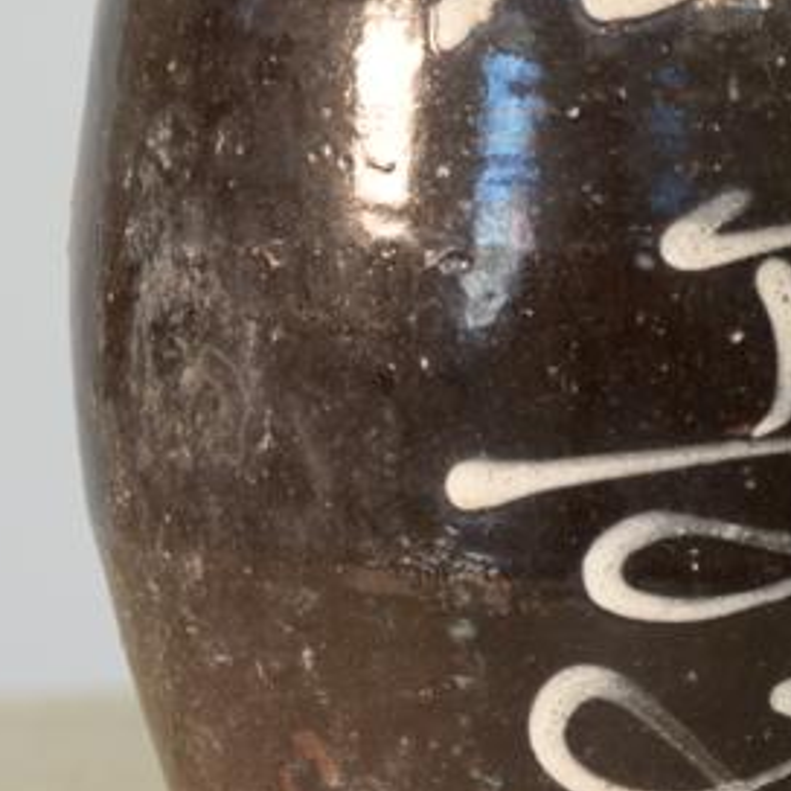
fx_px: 9204
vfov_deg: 4.9
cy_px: 182
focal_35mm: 356
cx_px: 553
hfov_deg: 4.9
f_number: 4
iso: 1250
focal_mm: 105
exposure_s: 1/125
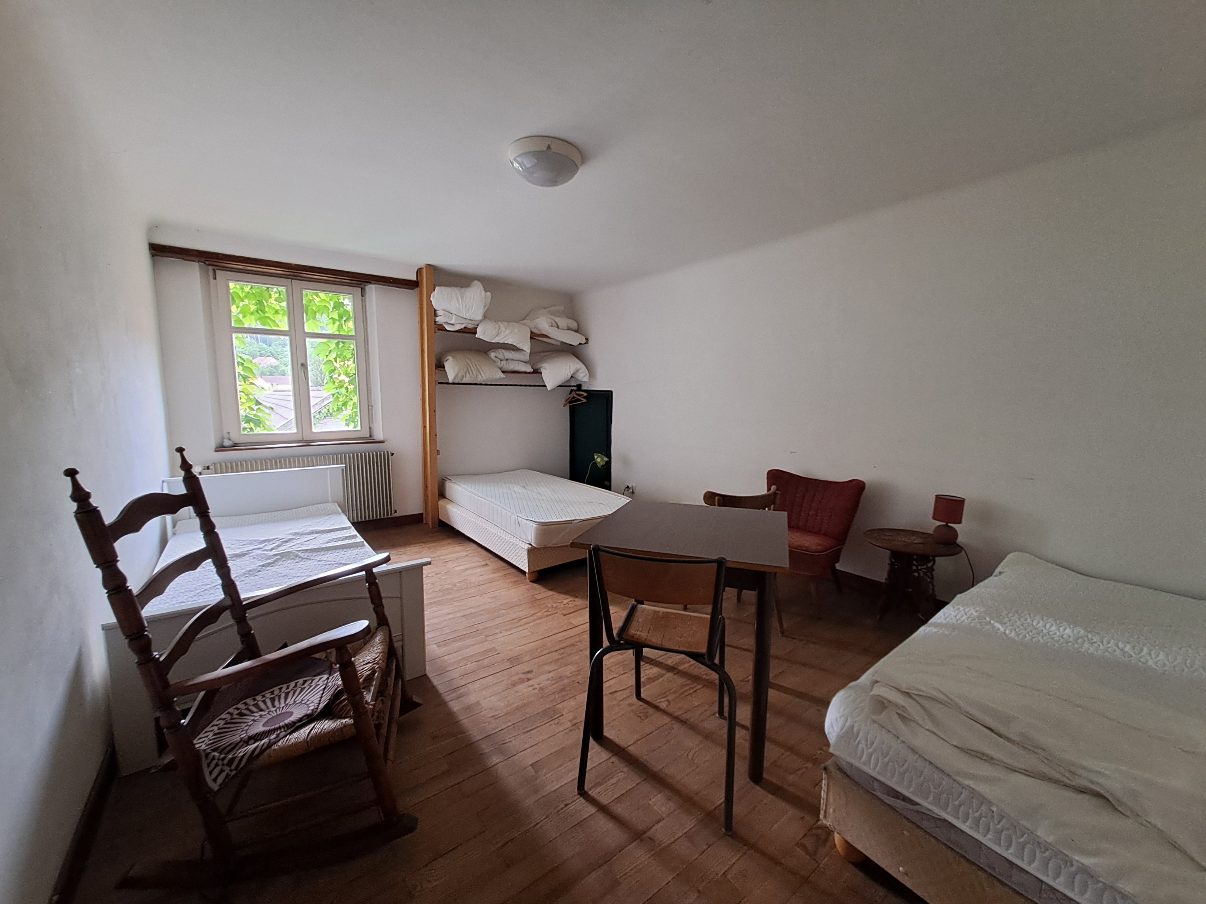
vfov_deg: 89.9
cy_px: 452
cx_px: 603
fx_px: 453
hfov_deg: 106.2
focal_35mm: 13
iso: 160
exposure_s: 1/50
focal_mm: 1.42
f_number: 2.2
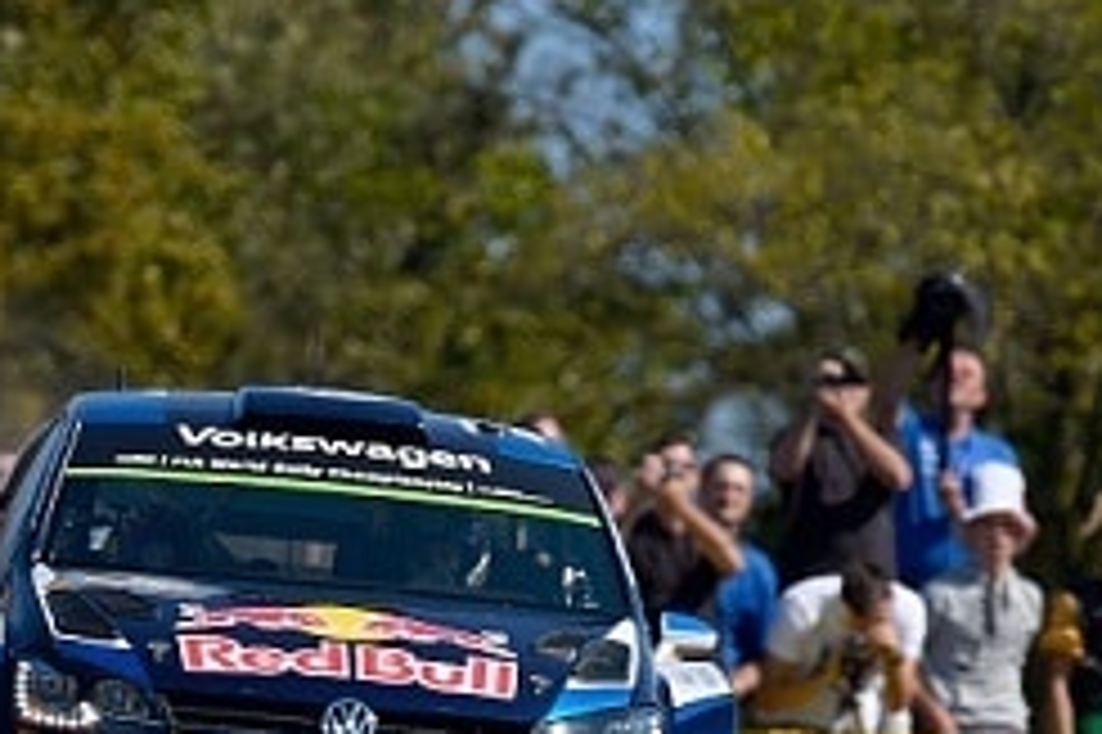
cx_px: 306
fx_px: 39369
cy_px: 552
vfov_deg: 1.1
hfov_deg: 1.6
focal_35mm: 1287
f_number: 10
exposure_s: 1/250
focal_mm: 700
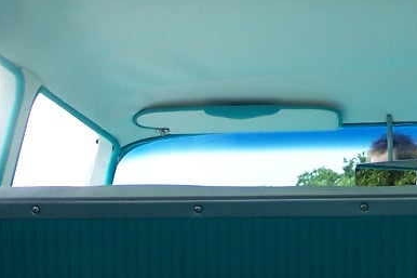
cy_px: 8
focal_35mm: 123
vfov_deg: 11.0
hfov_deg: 16.4
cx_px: 387
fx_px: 1424
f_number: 2.8
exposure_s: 1/125
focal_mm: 6.3
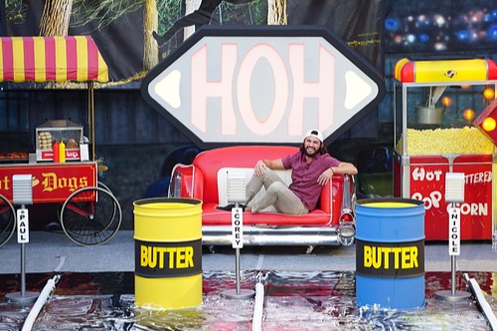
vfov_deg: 8.3
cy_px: 166
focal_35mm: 166
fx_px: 2291
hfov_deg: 12.4
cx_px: 248
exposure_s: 1/200
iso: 1250
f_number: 4
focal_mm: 166
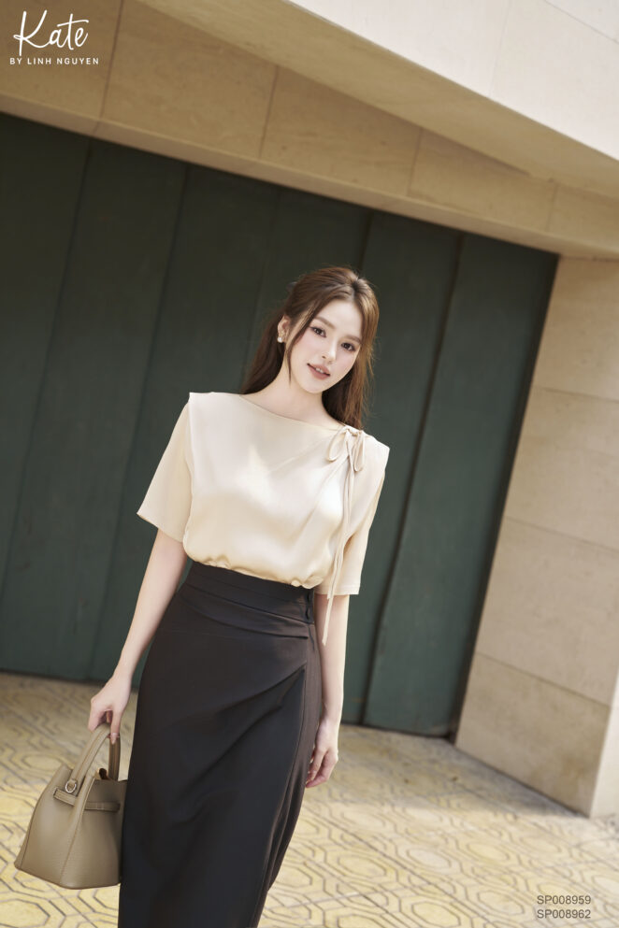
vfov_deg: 39.6
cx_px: 310
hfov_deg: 27.0
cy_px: 464
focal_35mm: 50
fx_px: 1289
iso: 320
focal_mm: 50
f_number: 2.8
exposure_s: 1/320
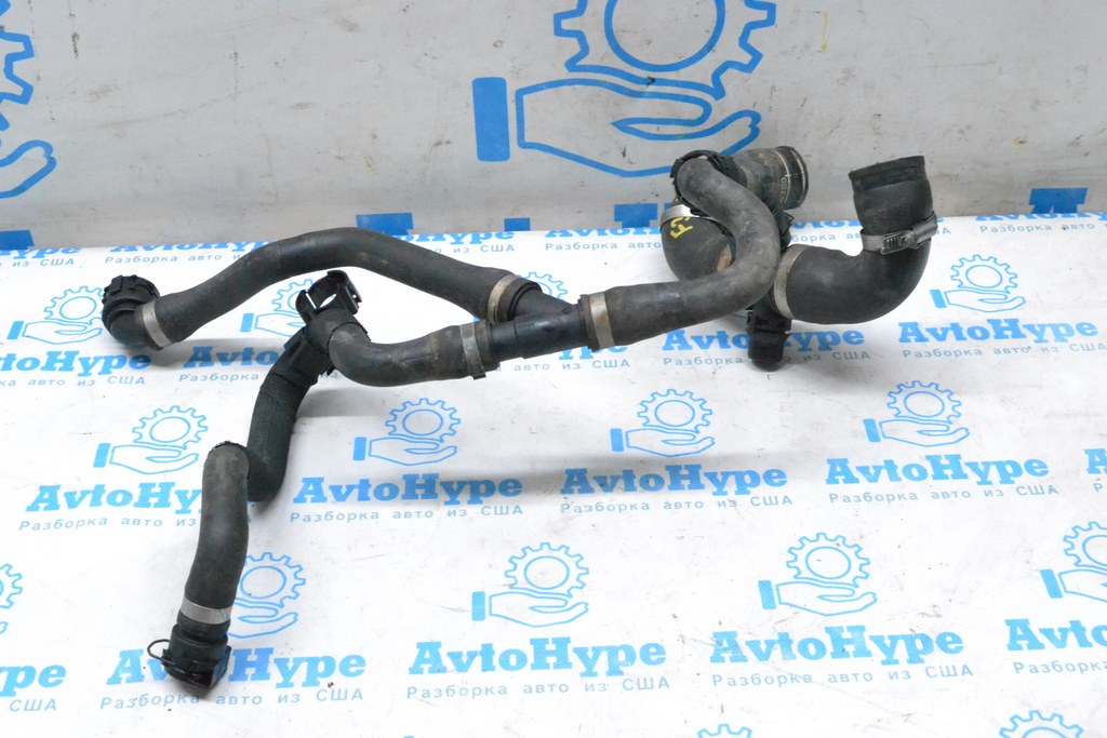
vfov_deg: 28.1
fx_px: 1476
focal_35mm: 48
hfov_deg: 41.1
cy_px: 369
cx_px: 554
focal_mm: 32
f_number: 9
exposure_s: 1/160
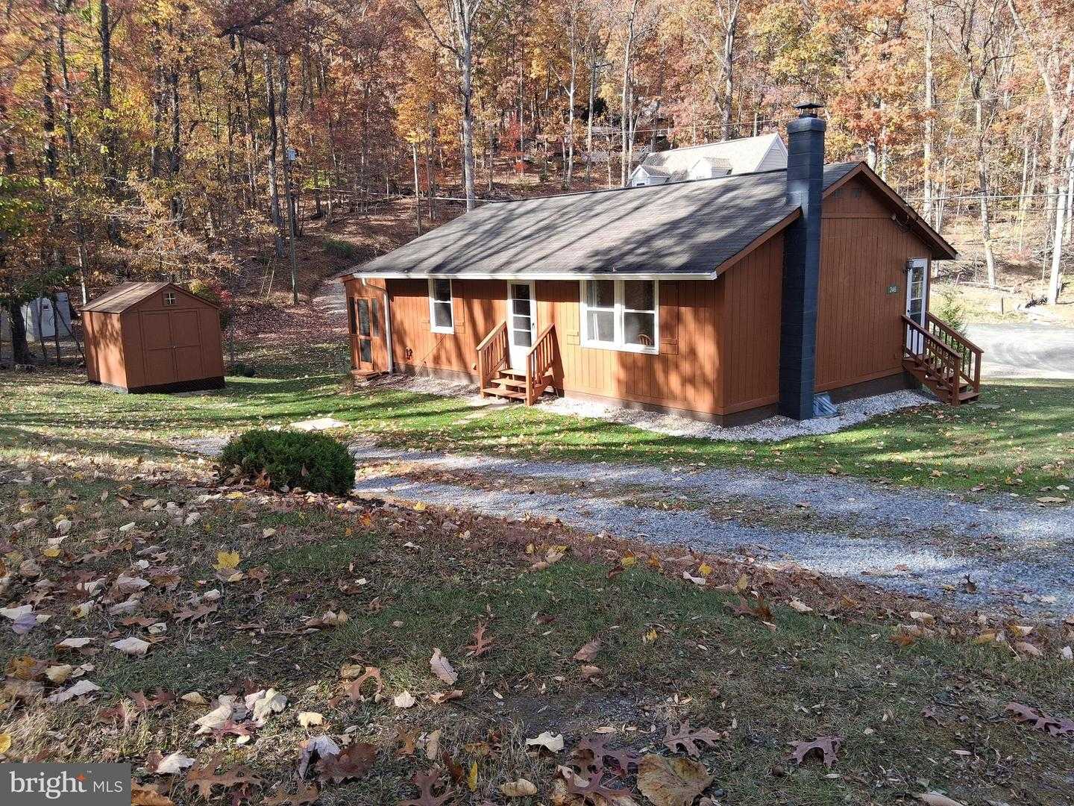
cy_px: 403
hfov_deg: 67.3
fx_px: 807
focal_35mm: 26
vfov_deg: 53.1
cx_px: 537
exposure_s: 1/139
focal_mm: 3.98
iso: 25
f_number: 1.8
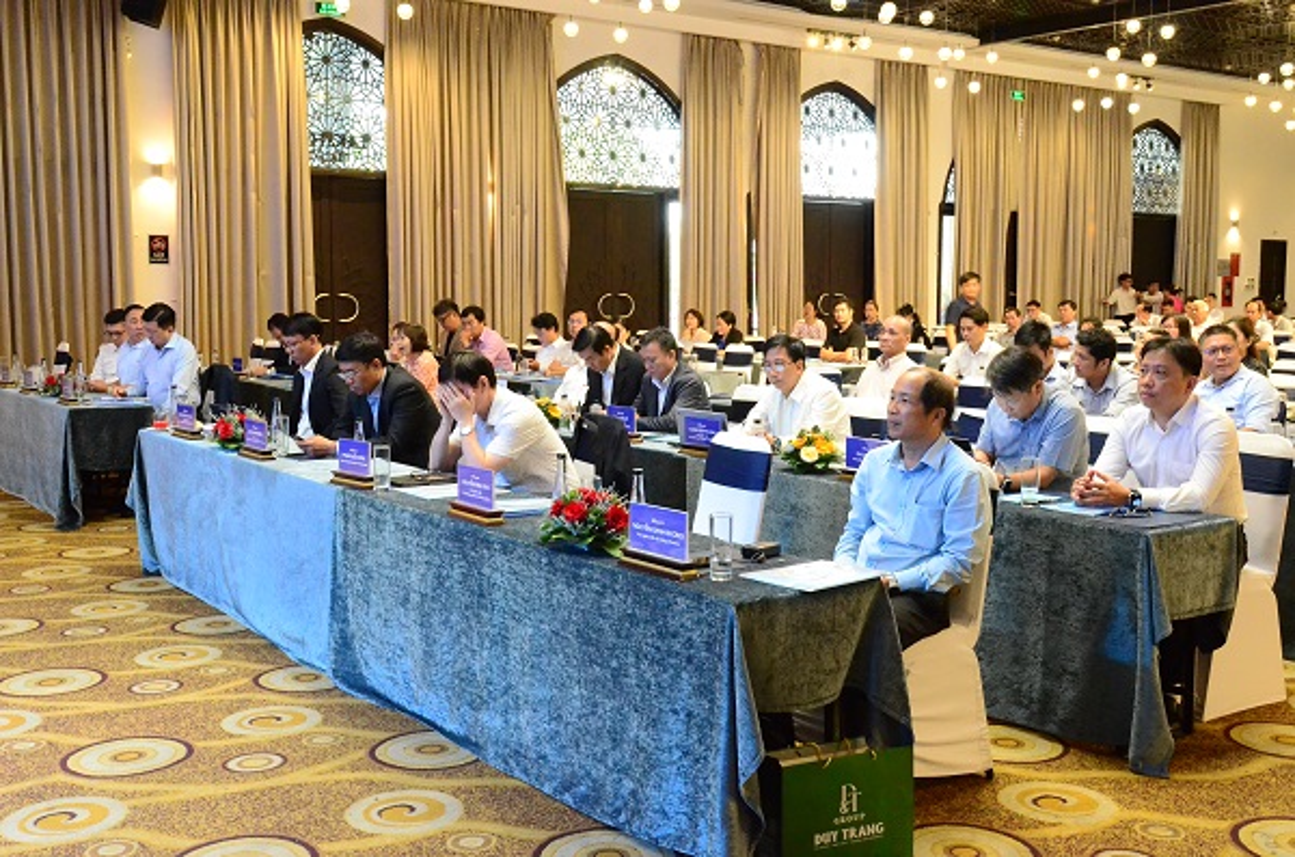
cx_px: 648
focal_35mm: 38
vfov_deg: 35.3
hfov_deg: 51.4
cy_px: 428
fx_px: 1346
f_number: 8
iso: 6400
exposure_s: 1/30
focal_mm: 25
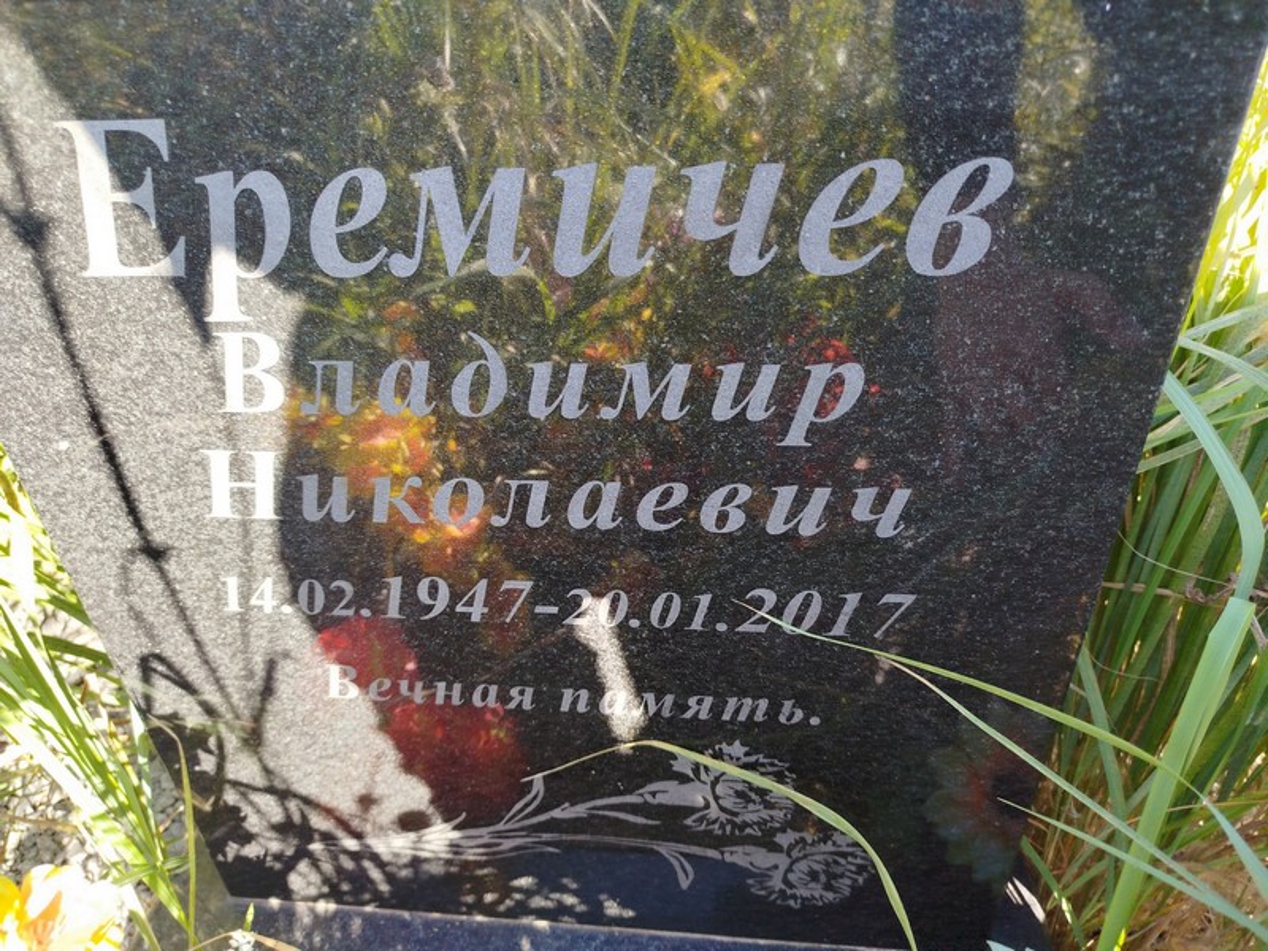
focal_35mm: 24
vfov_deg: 56.8
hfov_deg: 71.6
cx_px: 634
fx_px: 879
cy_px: 476
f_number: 1.7
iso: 50
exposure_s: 1/103
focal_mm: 5.31
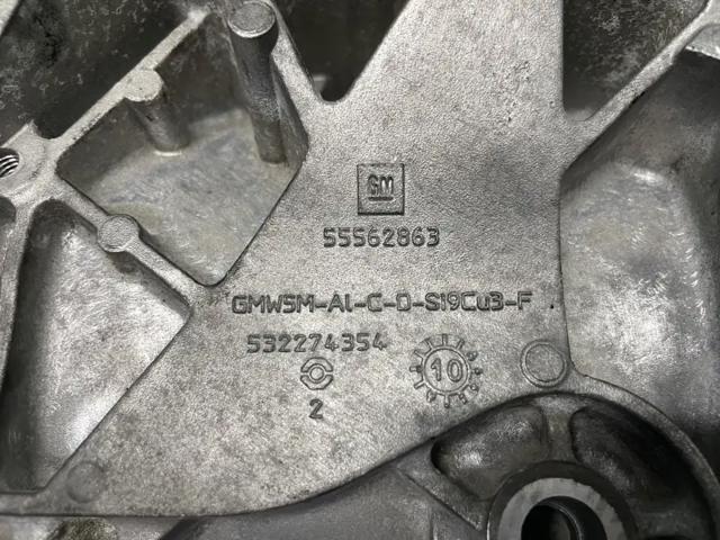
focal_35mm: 26
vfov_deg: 53.1
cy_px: 270
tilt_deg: -60.4
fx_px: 541
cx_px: 360
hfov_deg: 67.3
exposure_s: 1/100
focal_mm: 4.2
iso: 125
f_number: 1.6
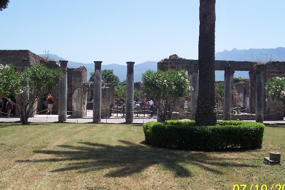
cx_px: 140
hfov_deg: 39.6
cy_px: 89
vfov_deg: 27.0
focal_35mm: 50
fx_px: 396
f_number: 4.8
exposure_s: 1/700
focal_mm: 8
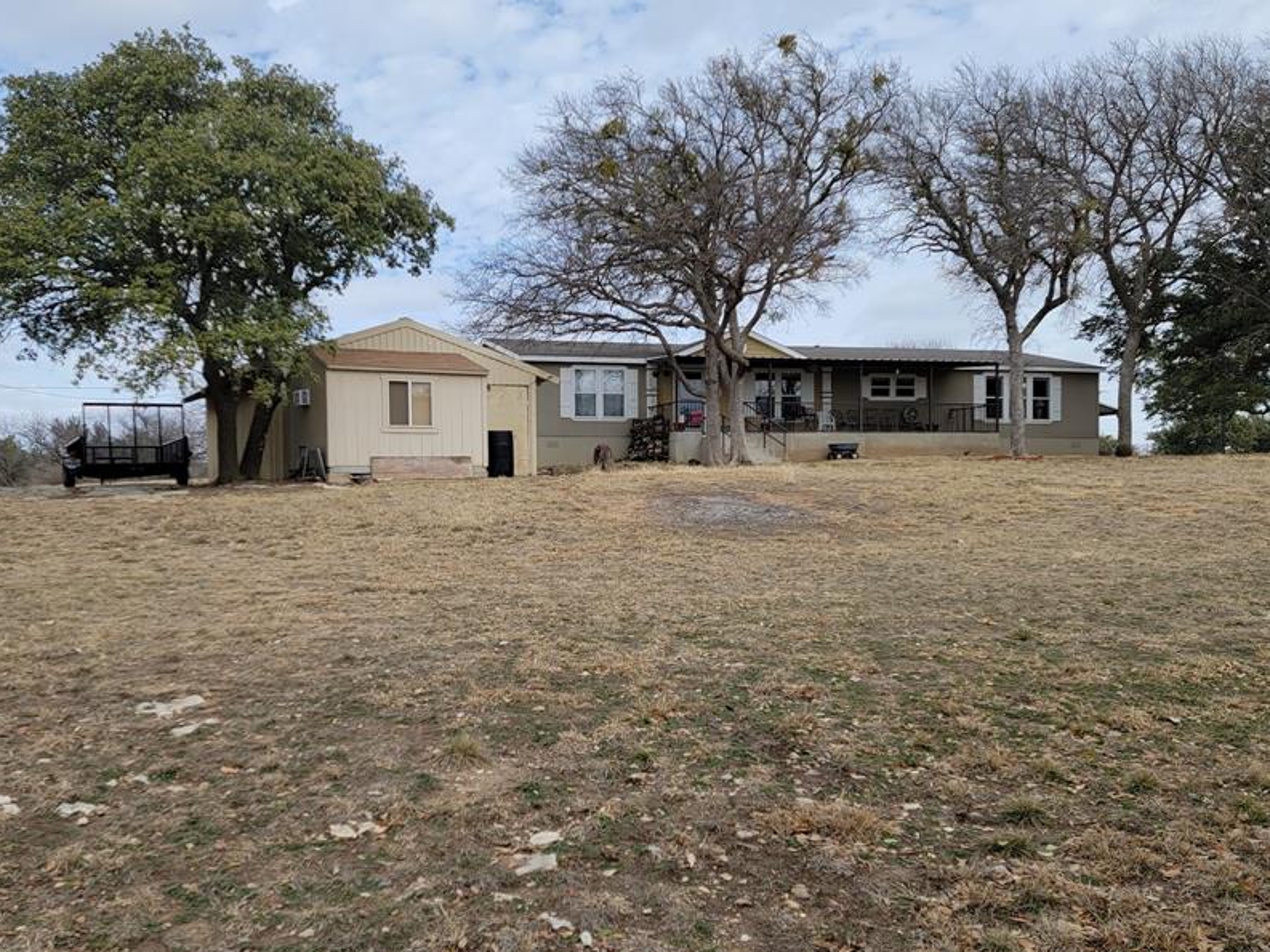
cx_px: 557
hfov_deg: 58.2
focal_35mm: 31
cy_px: 538
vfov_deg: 45.4
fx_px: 1138
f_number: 1.8
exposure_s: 1/919
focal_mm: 6.7
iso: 16
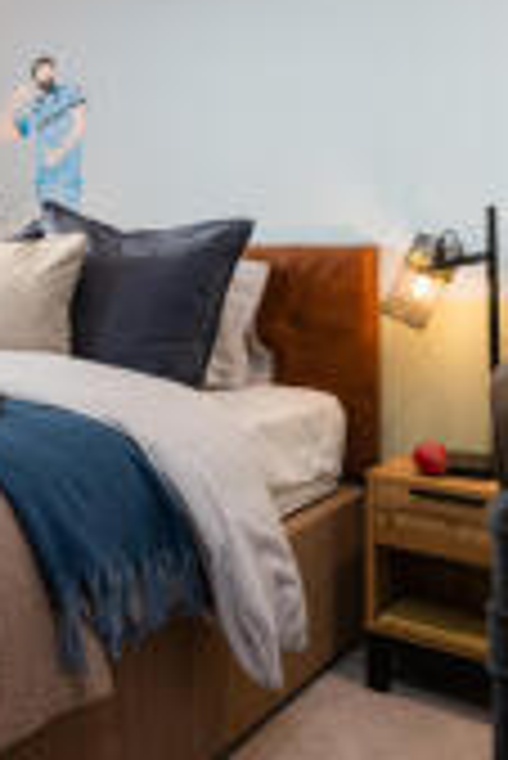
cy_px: 250
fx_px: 950
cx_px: -31
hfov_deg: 27.7
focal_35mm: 45
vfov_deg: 42.9
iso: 160
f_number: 8
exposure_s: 1/8
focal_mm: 16
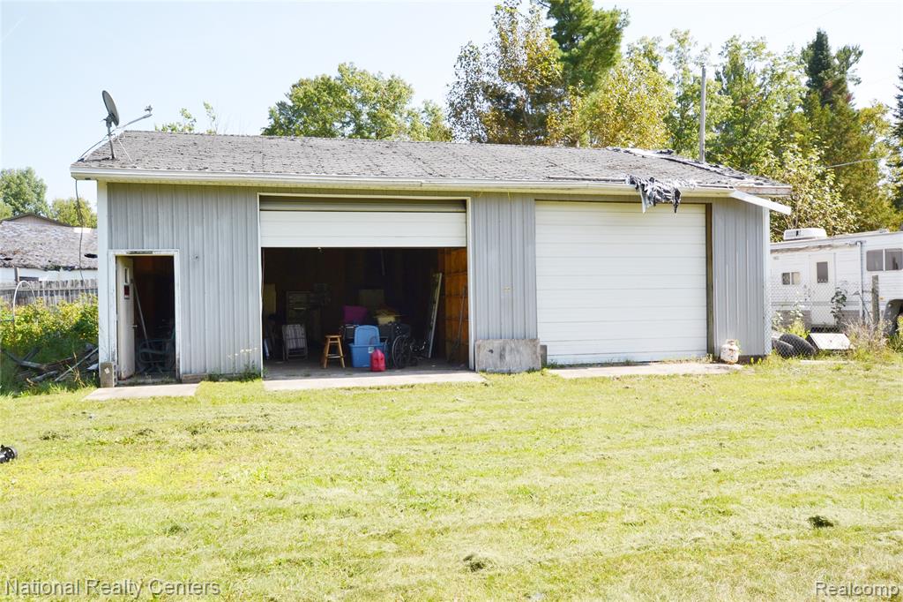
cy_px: 301
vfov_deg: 43.6
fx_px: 752
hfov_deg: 61.9
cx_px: 452
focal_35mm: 30
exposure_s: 1/200
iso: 100
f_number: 7.1
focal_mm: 20
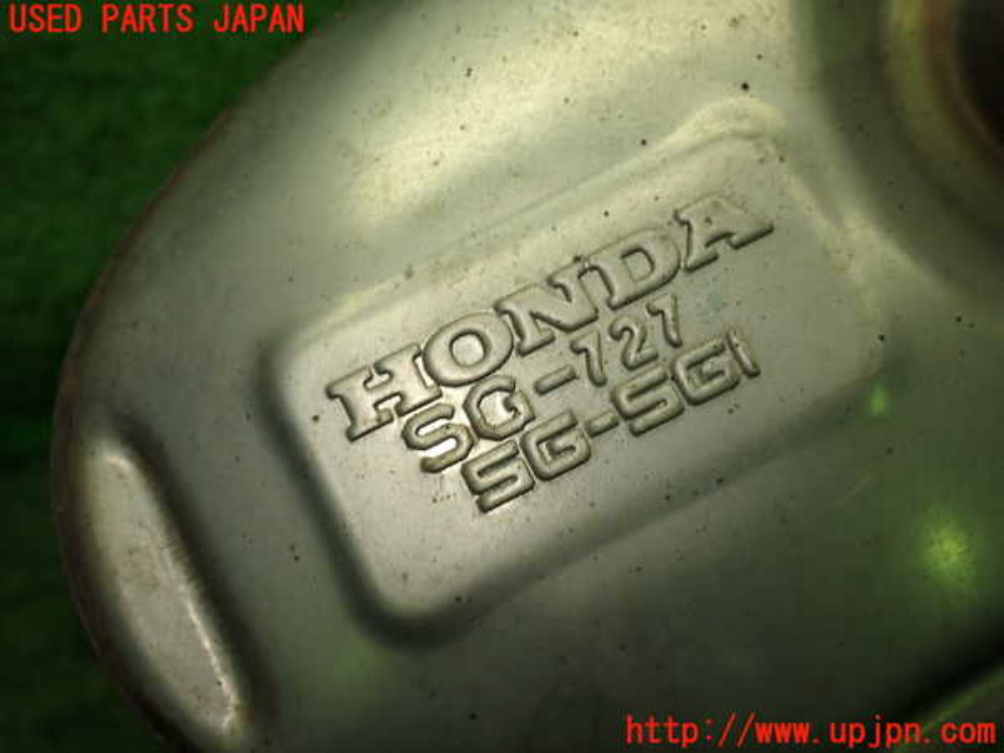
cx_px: 502
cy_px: 376
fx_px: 1102
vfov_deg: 37.7
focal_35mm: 38
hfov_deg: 49.0
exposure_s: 1/80
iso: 125
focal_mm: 6.83
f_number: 2.7
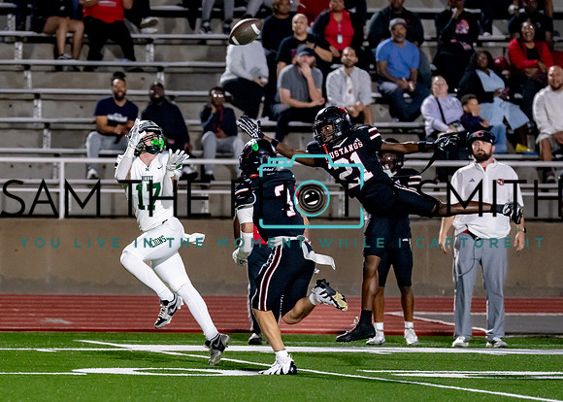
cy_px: 275
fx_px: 6545
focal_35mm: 409
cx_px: 85
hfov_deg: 4.9
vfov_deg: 3.5
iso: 3200
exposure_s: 1/1250
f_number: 2.8
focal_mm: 200
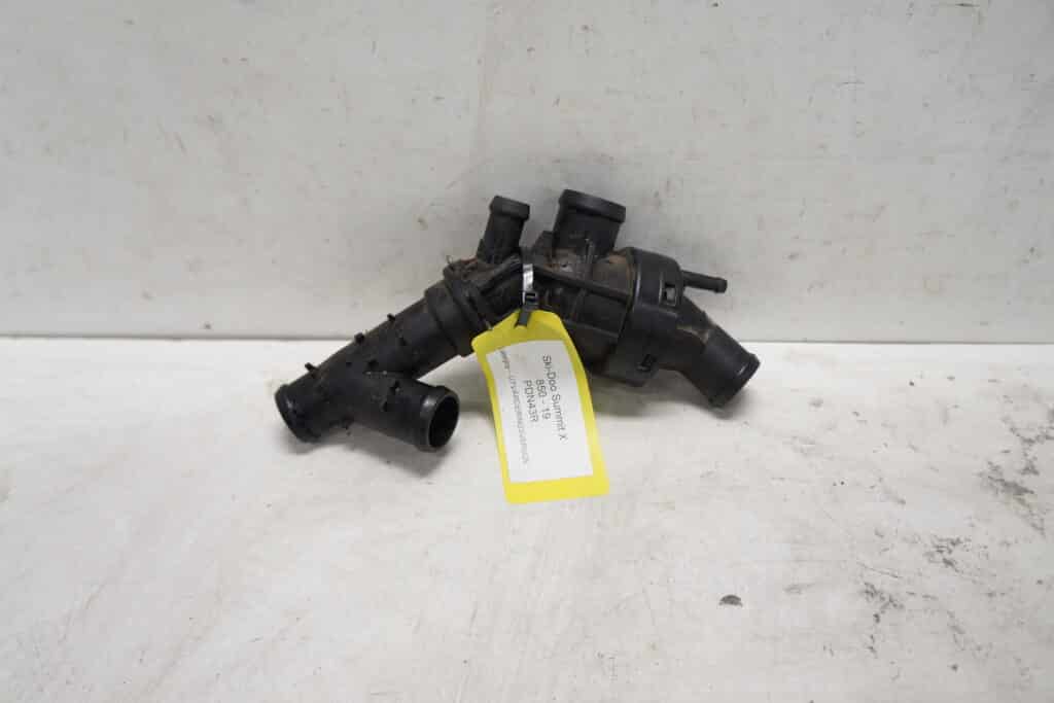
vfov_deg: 47.9
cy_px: 352
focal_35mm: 27
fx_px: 791
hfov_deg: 67.4
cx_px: 527
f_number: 3.5
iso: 160
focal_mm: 18
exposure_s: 1/60
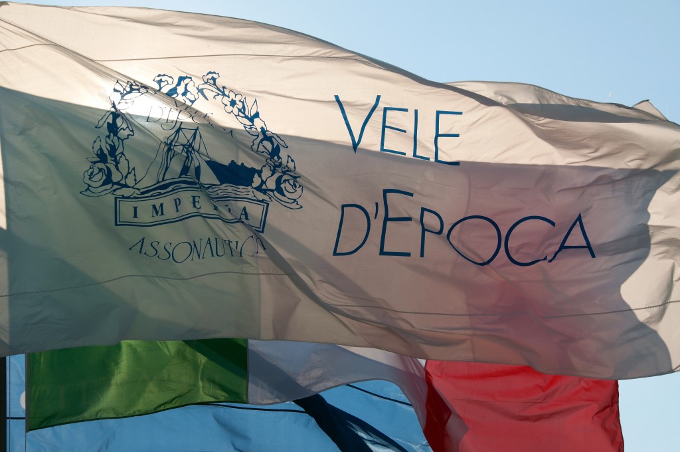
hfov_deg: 21.9
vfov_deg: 14.7
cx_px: 340
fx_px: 1754
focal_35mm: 93
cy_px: 226
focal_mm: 62
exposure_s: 1/500
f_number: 16
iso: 200
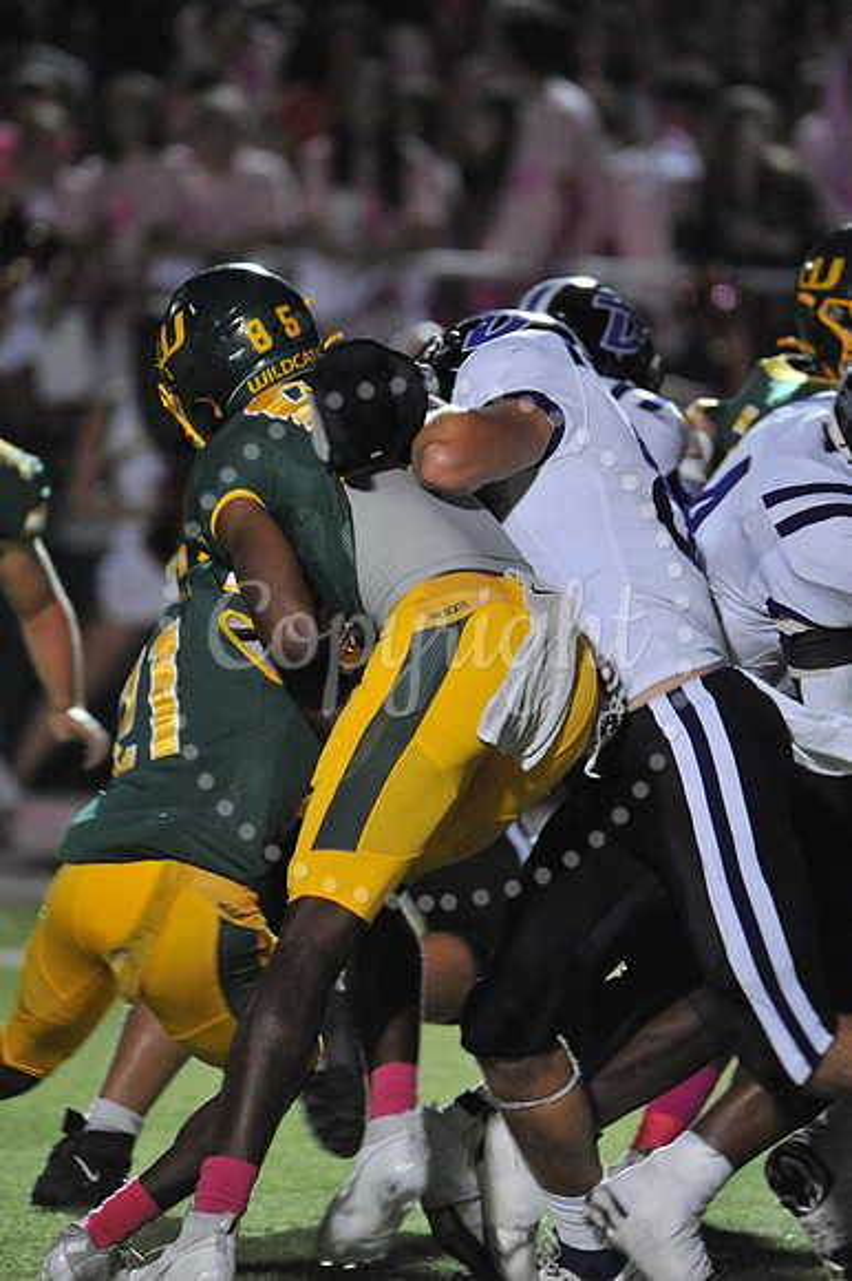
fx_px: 21324
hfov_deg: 2.3
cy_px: 640
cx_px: 426
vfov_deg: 3.4
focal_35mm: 600
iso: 6400
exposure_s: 1/200
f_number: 6.3
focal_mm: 600
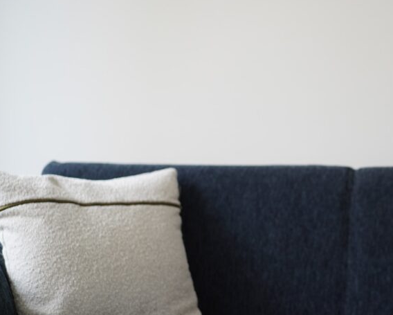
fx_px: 1082
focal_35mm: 93
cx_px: 346
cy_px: 163
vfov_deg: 16.6
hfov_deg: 20.2
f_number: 2.2
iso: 640
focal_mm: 55
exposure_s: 1/125
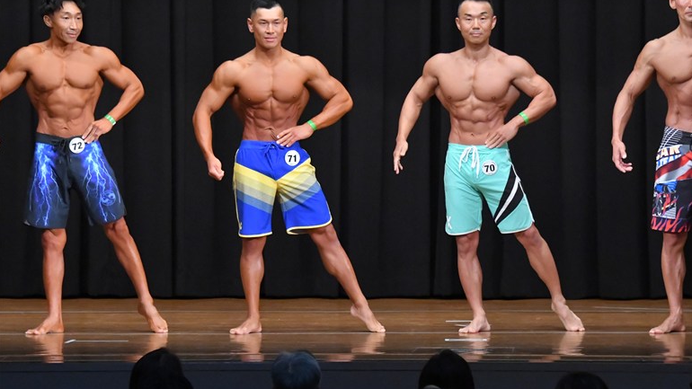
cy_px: 178
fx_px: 3908
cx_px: 346
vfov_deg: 5.7
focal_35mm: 213
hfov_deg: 10.1
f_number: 5.6
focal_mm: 135
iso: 8000
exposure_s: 1/400
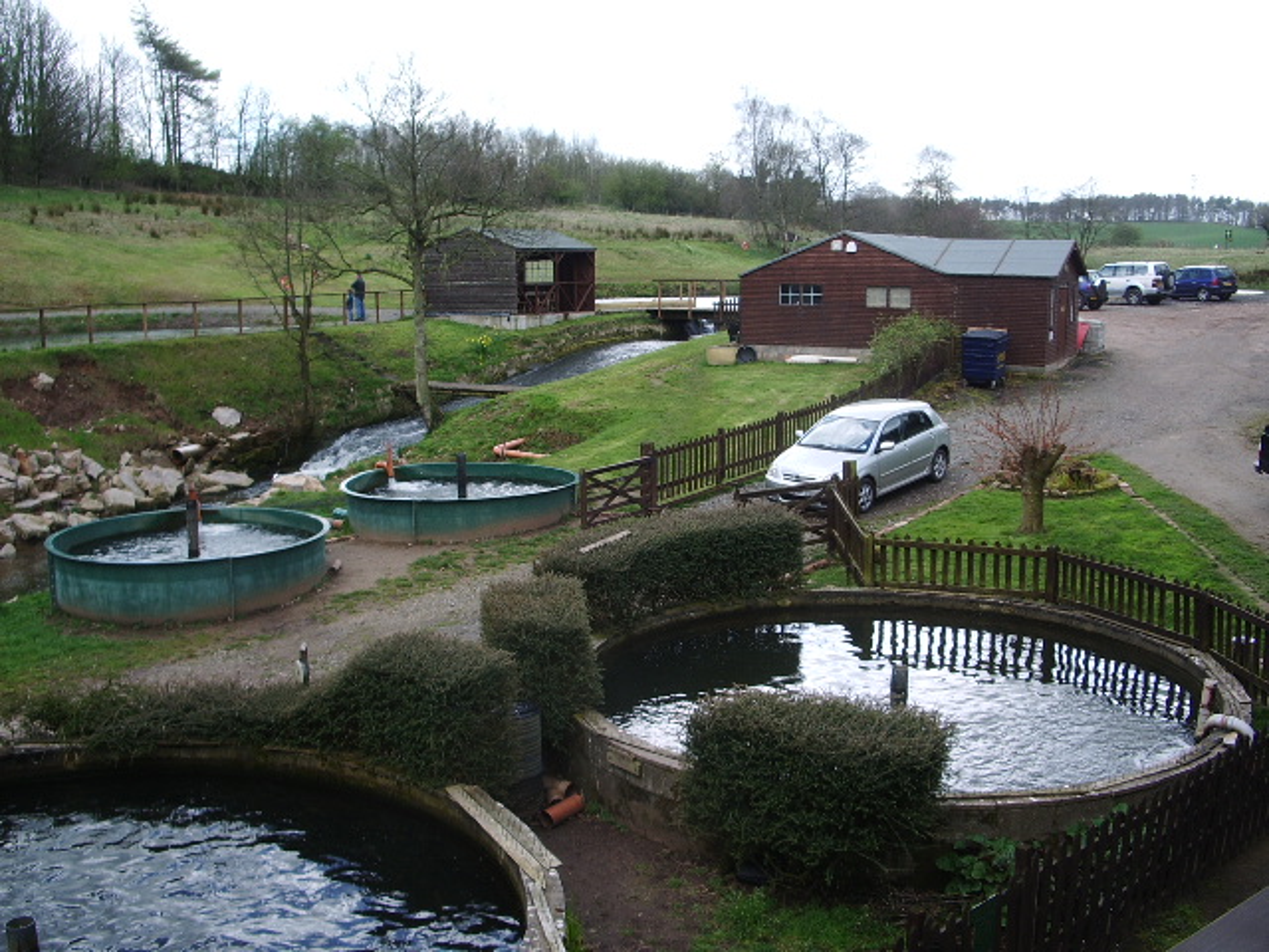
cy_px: 476
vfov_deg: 40.7
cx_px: 634
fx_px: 1283
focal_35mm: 35
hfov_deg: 52.6
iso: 50
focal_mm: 5.8
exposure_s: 1/100
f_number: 4.3
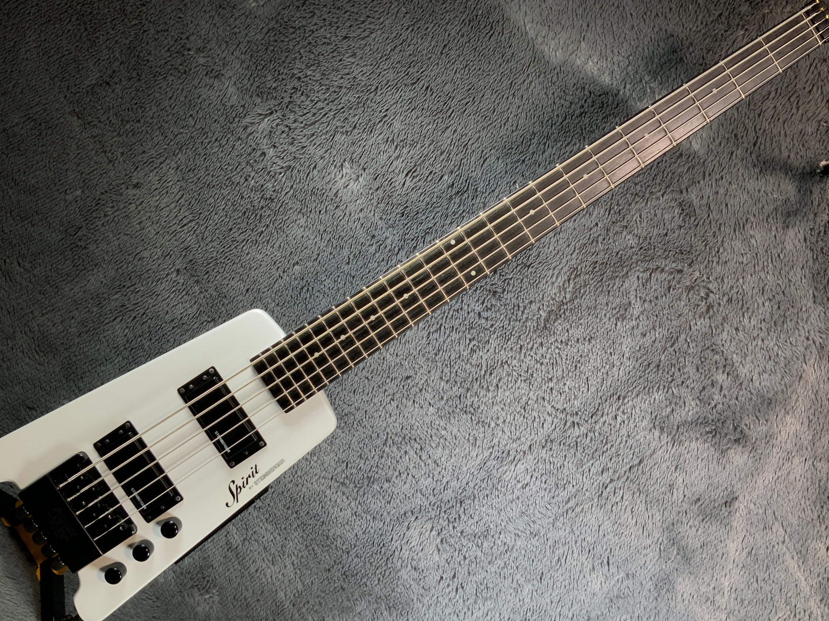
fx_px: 790
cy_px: 315
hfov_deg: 55.4
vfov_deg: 42.9
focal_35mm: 33
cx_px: 404
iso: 20
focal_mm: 3
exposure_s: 1/104
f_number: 1.8
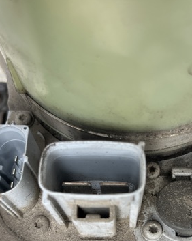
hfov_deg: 32.6
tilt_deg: -65.2
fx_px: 327
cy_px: 160
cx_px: 116
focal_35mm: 46
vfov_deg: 39.9
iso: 50
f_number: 1.6
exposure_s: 1/122
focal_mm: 5.1
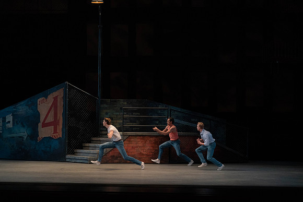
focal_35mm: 108
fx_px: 909
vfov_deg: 12.7
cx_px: 152
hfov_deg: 18.9
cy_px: 101
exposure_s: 1/400
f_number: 4.5
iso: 3200
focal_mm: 108
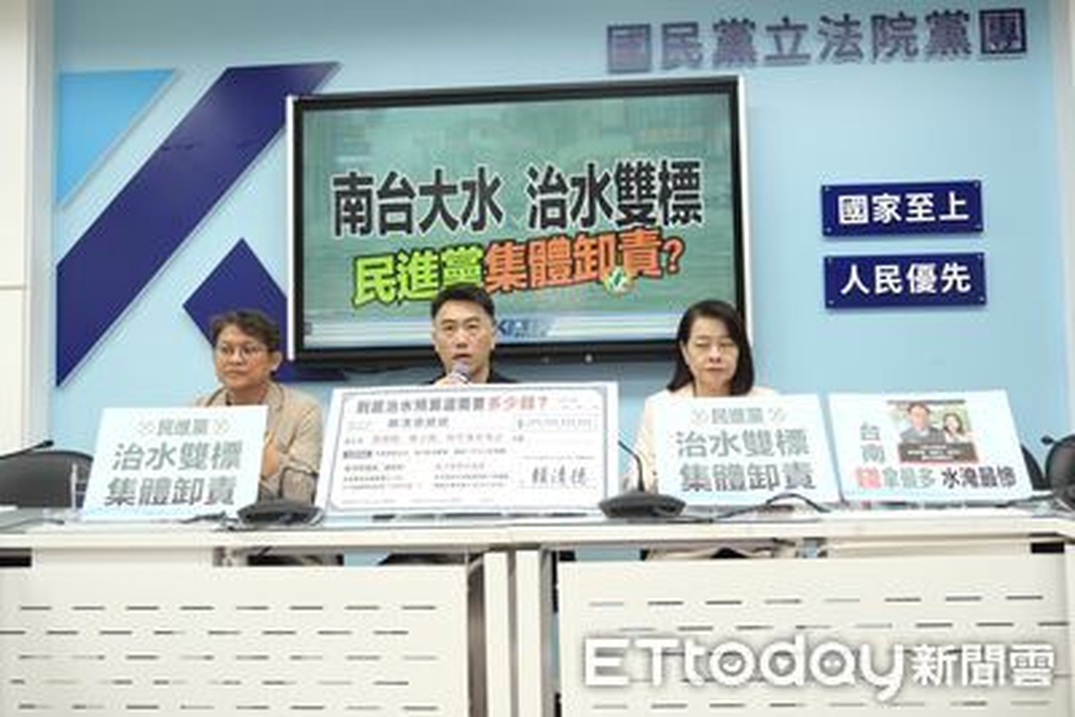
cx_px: 538
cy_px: 358
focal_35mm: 32
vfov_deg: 41.1
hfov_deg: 58.7
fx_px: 956
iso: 800
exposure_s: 1/200
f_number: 2.8
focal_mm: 21.3
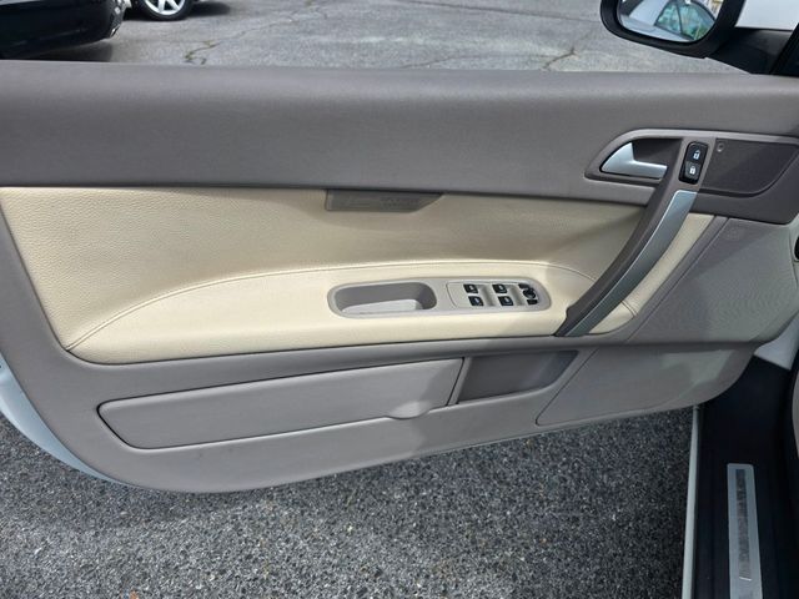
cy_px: 300
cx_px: 400
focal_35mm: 23
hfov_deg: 73.9
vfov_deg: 58.9
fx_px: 531
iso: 12
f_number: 1.7
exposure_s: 1/489
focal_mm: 6.3
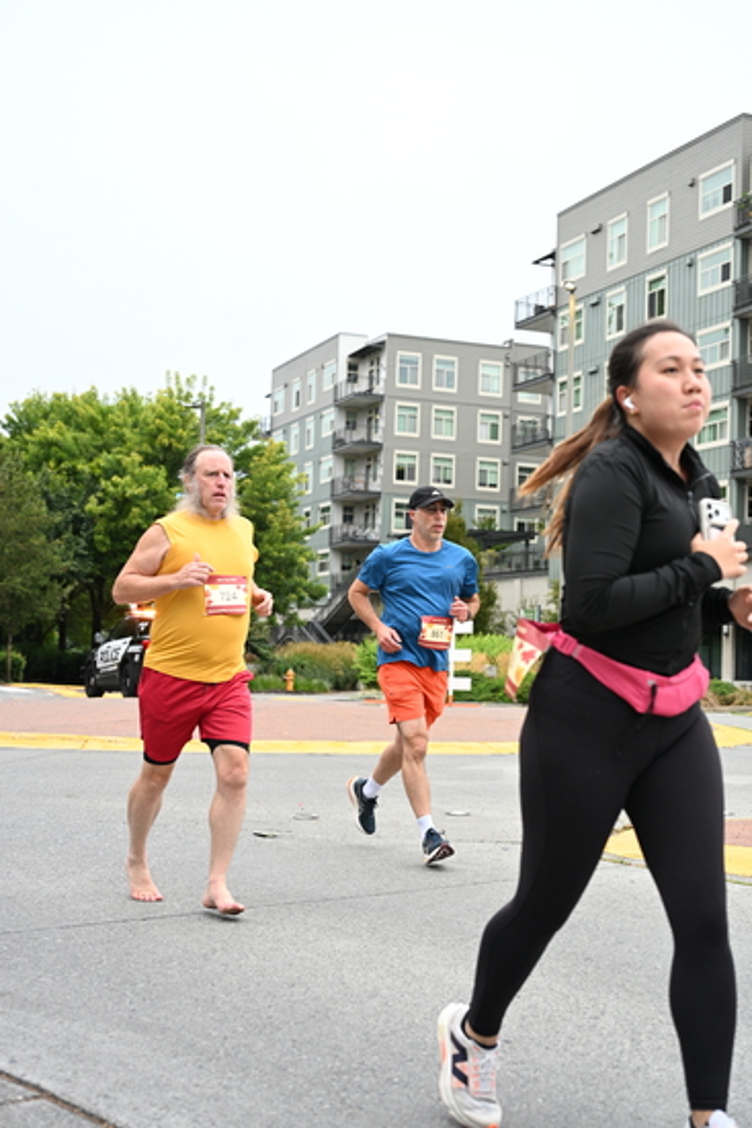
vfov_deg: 41.1
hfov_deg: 28.1
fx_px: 1503
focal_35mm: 48
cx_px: 376
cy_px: 564
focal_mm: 48
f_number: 4
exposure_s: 1/800
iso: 1600
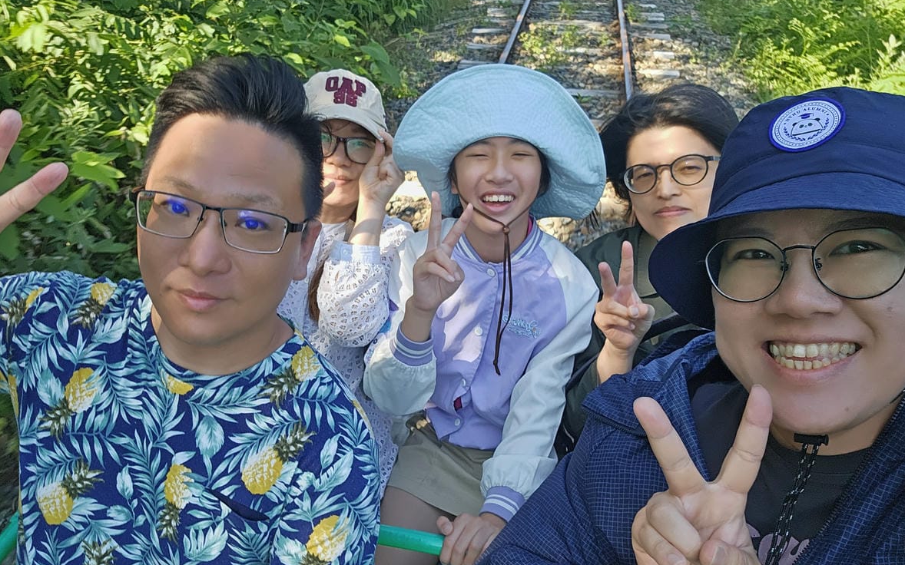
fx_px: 666
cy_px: 309
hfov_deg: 68.4
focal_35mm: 27
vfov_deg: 46.0
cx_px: 448
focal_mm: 3.3
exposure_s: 1/155
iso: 25
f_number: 2.2
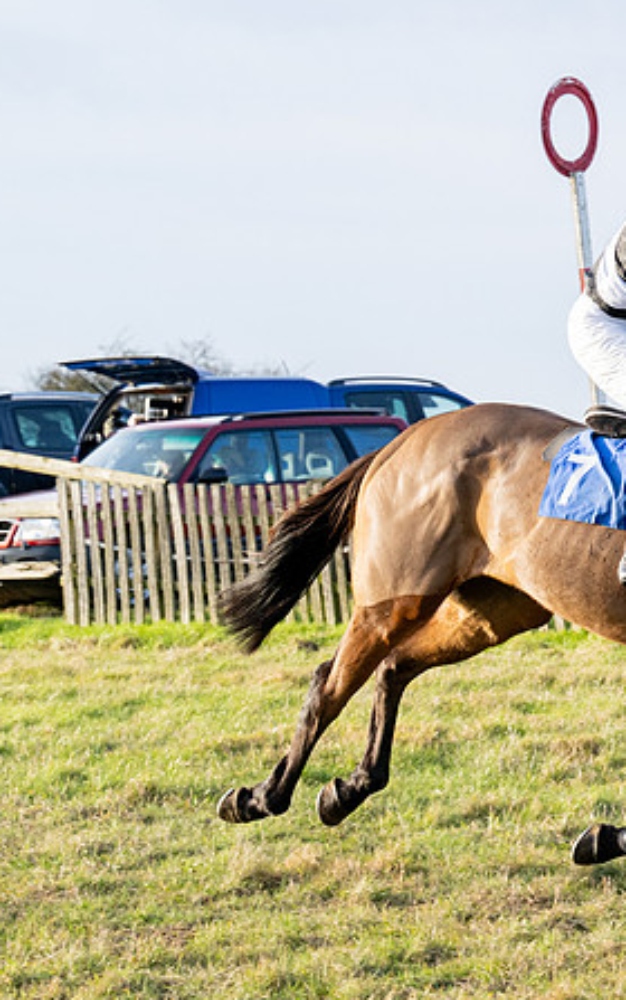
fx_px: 4251
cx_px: 935
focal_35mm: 156
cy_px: 508
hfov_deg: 8.2
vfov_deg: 13.4
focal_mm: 70
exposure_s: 1/1250
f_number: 5
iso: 400
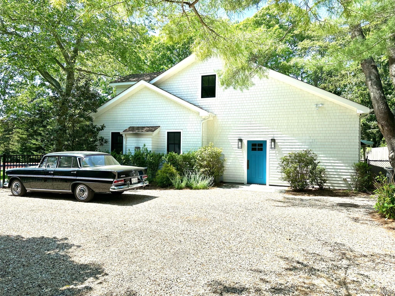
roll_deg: -1.1
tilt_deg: +0.0
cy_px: 148
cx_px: 198
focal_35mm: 24
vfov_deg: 56.8
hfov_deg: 71.6
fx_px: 274
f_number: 1.78
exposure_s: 1/3717
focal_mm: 6.86
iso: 80
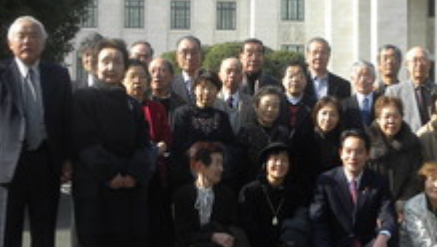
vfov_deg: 15.3
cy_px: 114
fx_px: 916
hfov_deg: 26.5
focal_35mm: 79
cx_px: 319
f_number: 4.5
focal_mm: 5.9
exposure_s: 1/177
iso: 64
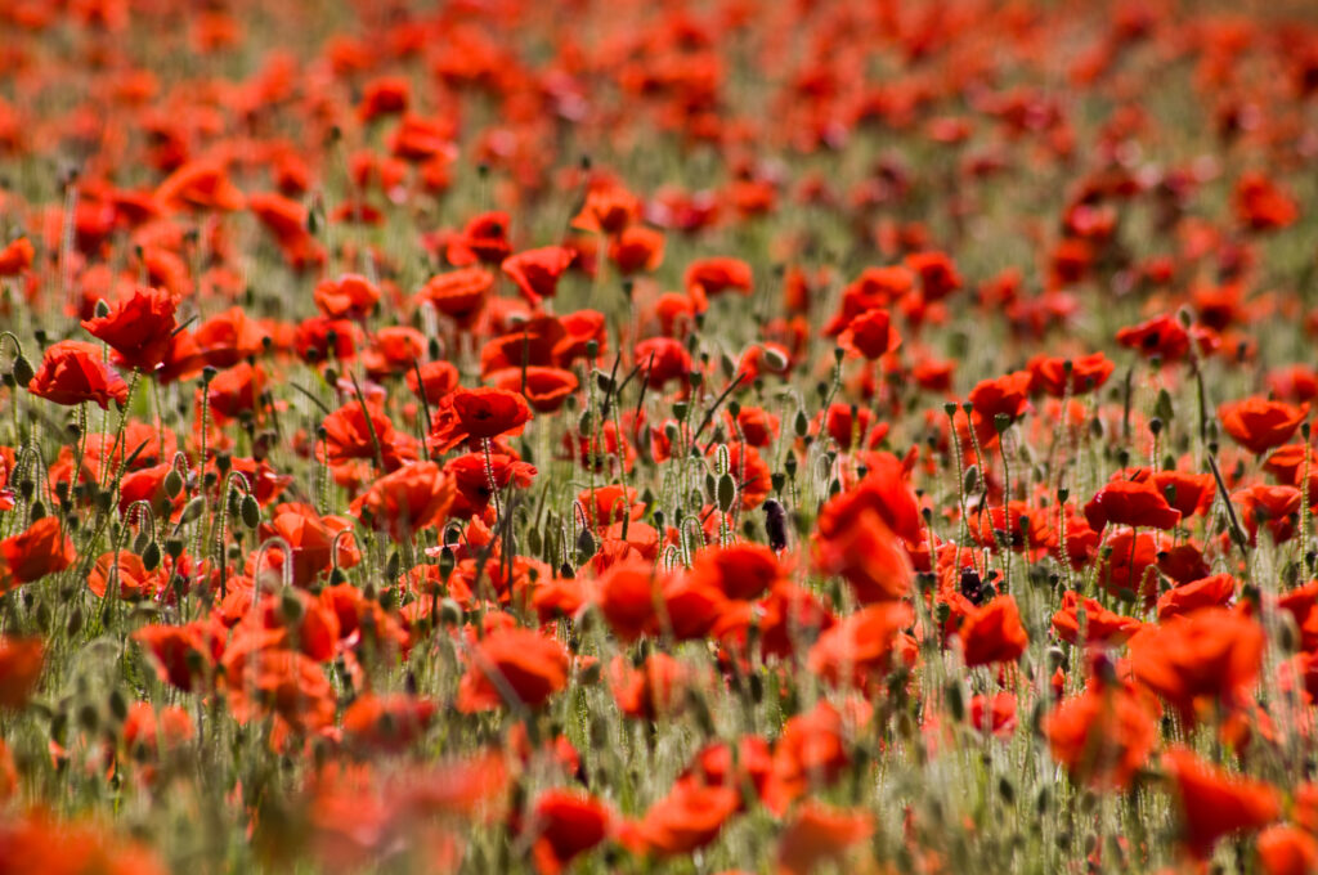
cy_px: 438
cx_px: 659
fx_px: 12066
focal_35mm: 330
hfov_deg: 6.3
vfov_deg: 4.2
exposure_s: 1/400
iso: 200
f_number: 9
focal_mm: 220
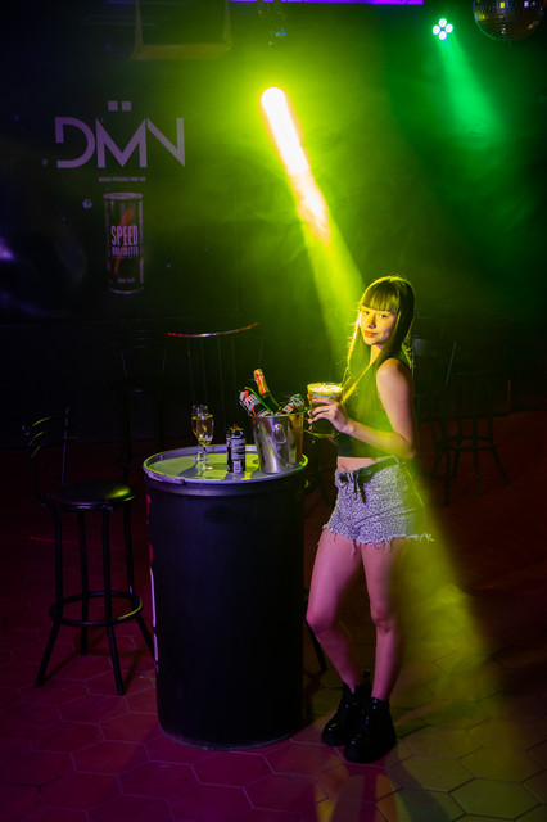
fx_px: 1300
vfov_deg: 35.1
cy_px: 411
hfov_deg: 23.8
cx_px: 274
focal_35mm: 57
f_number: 4.5
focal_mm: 38
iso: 1250
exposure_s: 1/50
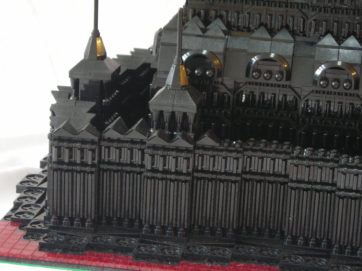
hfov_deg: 16.8
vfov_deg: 12.7
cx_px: 180
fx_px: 1223
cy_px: 136
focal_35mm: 117
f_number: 5.3
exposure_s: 1.17
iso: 200
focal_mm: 19.2
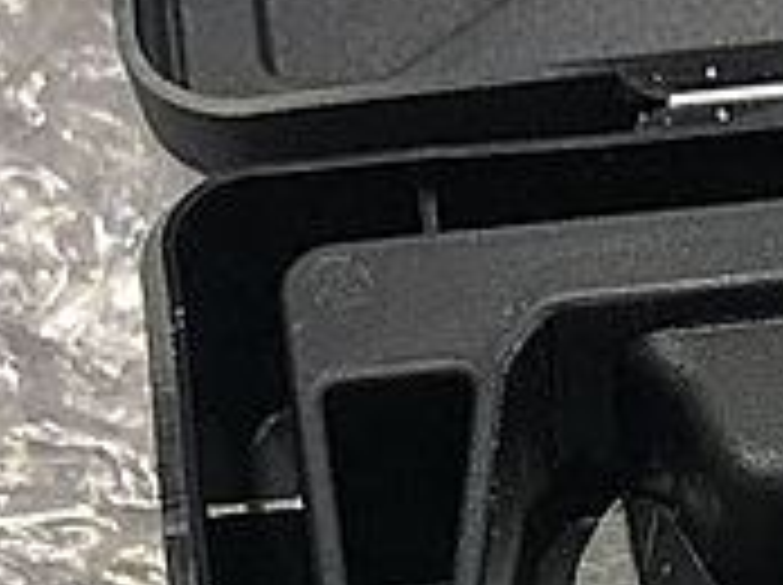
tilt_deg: -64.9
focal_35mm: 103
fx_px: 2327
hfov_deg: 18.4
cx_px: 850
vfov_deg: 13.2
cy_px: 972
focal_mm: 3.99
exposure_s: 1/25
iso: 32
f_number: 1.8
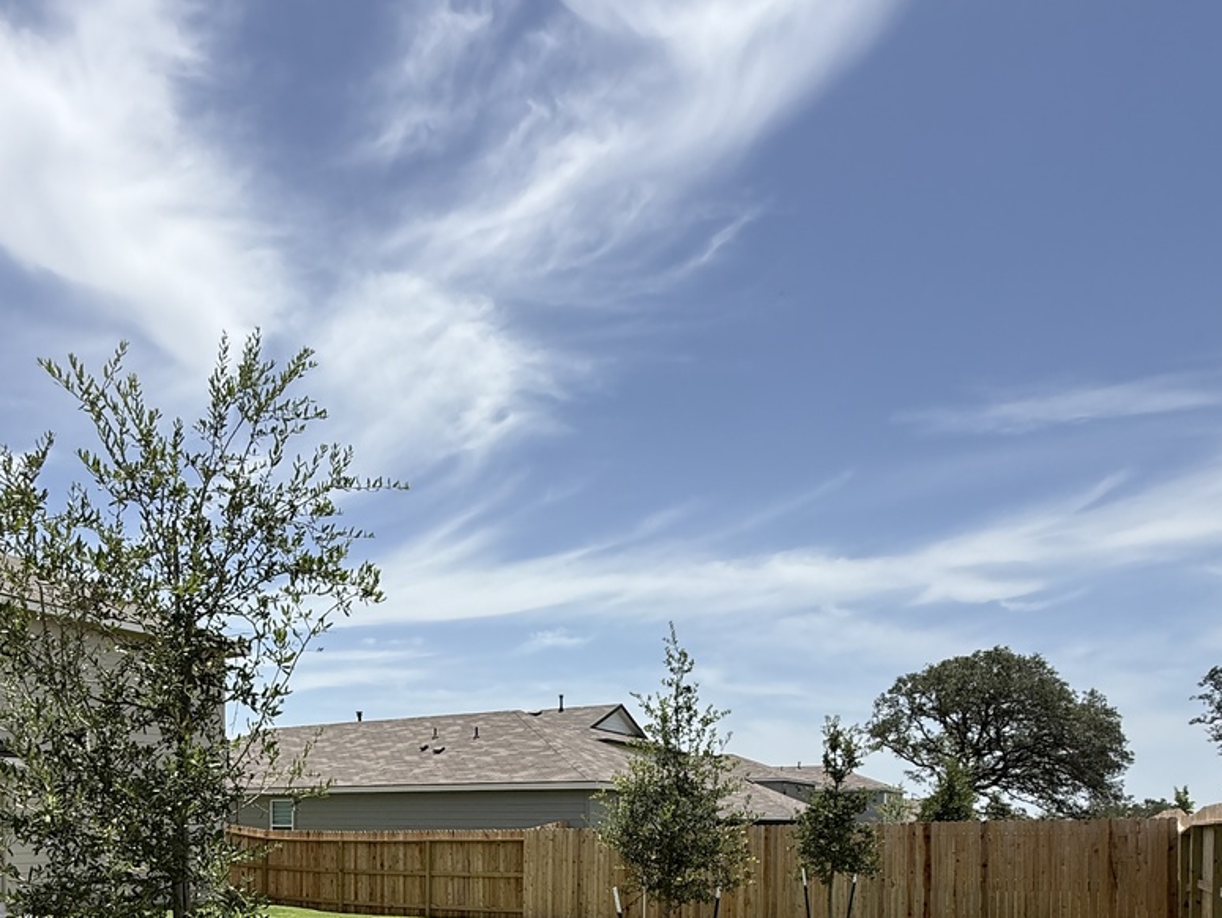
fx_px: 918
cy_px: 856
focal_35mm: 26
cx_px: 423
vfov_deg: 46.8
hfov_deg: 65.8
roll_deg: -2.0
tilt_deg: -0.8
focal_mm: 2.22
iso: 50
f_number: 2.2
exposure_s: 1/2165
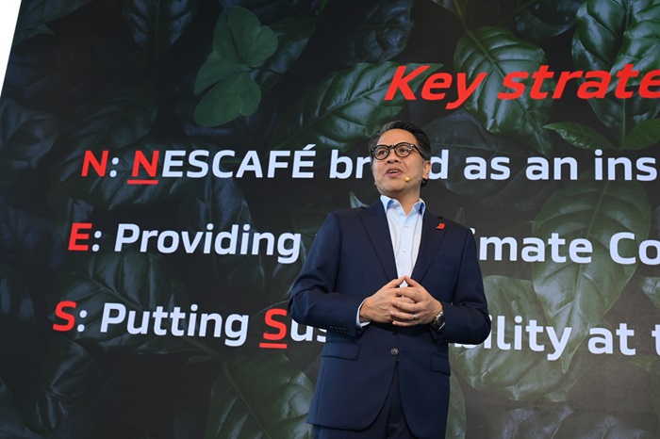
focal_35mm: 48
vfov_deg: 28.0
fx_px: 880
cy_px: 220
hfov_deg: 41.1
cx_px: 330
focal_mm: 48
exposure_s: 1/100
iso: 500
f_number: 5.6
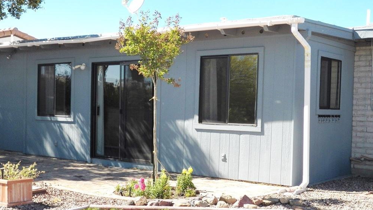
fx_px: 544
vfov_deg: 21.8
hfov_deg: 37.8
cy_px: 131
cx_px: 187
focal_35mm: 55
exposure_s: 1/800
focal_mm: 8.9
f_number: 4
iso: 125
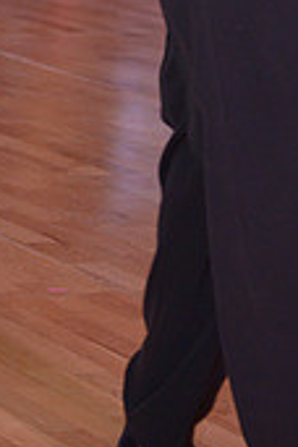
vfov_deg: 8.4
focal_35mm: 238
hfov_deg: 5.7
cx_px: -158
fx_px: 2955
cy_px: -269
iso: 1250
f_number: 5
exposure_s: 1/200
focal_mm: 70
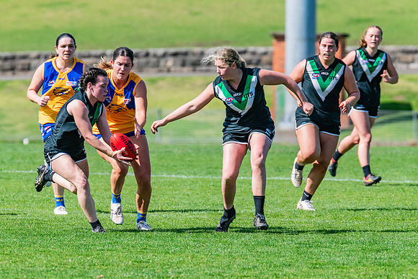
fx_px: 5704
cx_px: 191
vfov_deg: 2.8
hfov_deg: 4.2
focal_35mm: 491
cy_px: 151
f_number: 9
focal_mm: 420
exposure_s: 1/1600
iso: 800
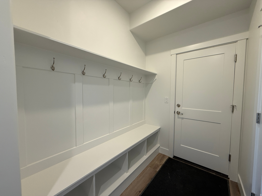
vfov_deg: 85.7
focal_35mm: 14
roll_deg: -0.4
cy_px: 98
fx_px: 106
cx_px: 131
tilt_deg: -2.4
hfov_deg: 102.1
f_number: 2.2
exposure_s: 1/120
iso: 200
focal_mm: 2.22
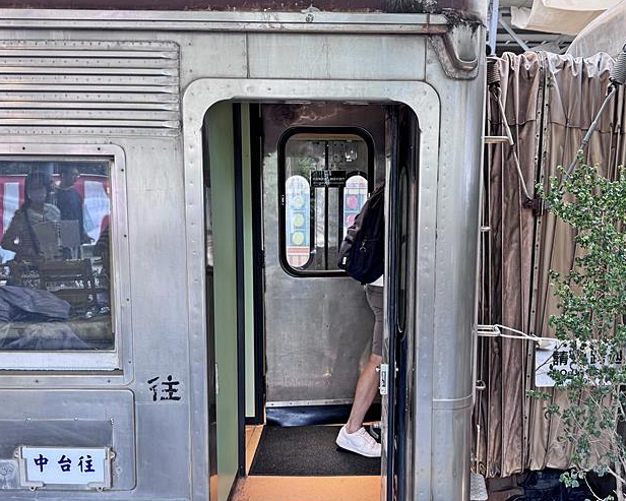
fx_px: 704
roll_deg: +0.2
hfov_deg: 47.8
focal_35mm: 38
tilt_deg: -8.4
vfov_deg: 39.1
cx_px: 352
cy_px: 290
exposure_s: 1/120
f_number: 1.78
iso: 125
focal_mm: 6.76
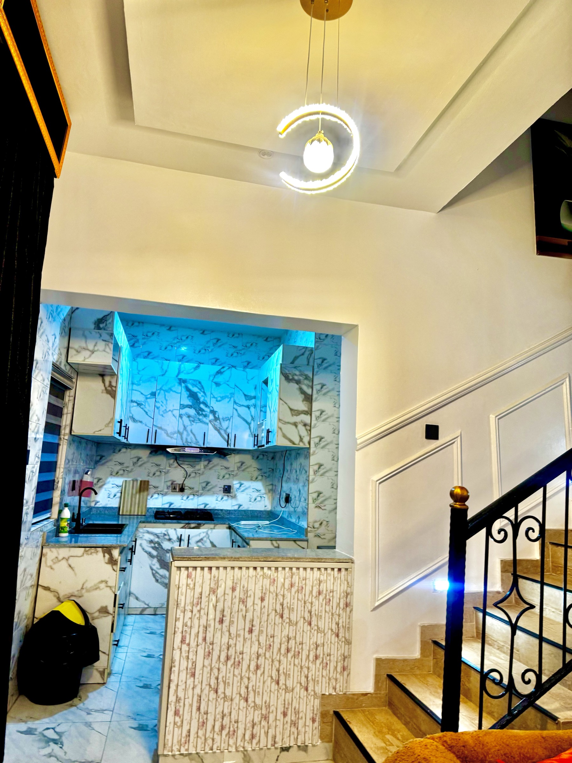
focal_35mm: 24
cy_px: 382
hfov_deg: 56.8
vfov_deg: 71.6
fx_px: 529
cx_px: 286
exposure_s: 1/50
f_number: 1.78
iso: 125
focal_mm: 6.76
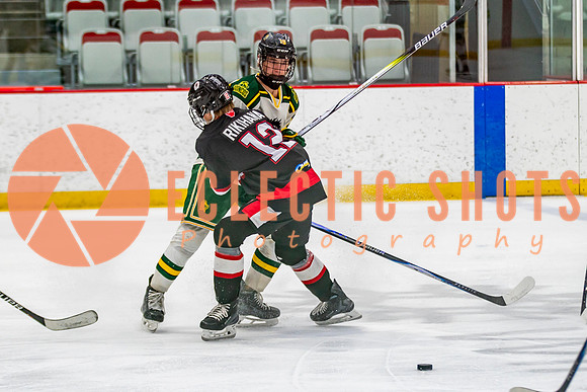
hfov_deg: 9.8
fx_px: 3408
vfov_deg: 6.6
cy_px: 196
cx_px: 270
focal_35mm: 209
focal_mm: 115
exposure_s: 1/640
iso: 800
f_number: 2.8
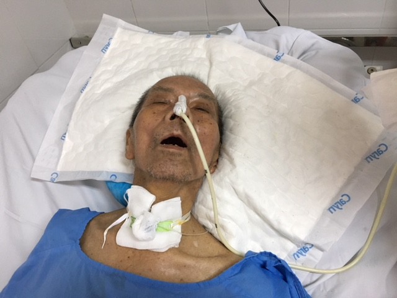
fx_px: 333
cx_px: 198
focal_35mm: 29
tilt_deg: -42.5
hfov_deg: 61.7
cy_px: 149
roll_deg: +10.8
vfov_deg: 48.2
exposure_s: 1/33
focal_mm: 4.15
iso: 200
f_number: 2.2
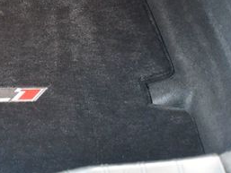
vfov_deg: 18.5
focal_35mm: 79
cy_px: 29
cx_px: -4
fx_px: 527
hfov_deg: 23.6
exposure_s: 1/50
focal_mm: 22
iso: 12800
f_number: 3.5
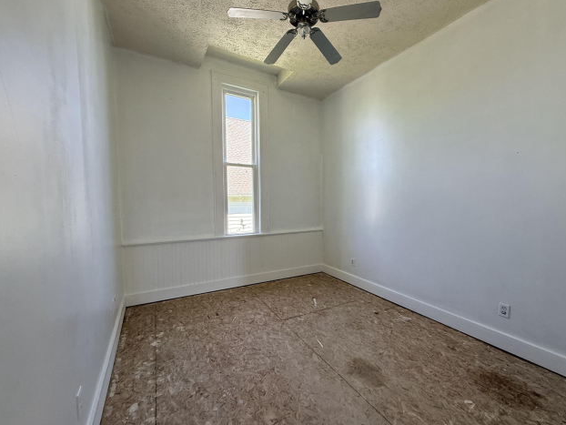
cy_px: 216
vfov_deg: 81.8
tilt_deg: -3.0
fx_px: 245
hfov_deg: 98.0
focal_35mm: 15
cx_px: 301
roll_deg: -2.2
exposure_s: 1/99
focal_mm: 2.22
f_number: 2.2
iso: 160
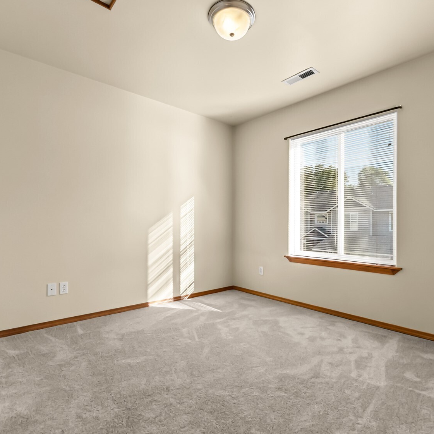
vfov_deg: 80.7
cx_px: 231
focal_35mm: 18
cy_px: 215
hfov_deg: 80.6
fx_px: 255
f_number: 5.6
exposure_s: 1/125
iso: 800
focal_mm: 14
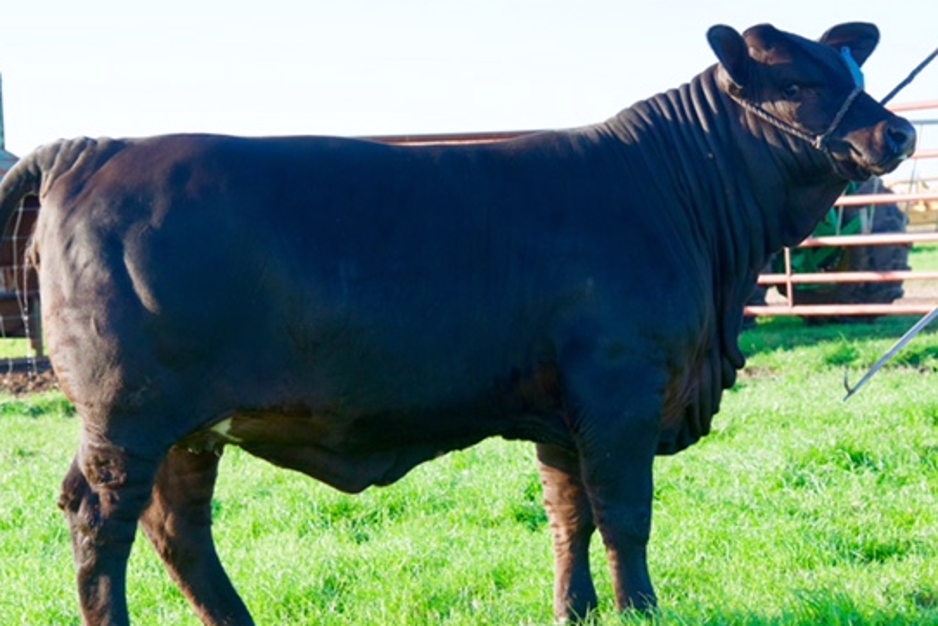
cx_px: 419
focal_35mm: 117
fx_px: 3050
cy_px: 316
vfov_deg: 11.7
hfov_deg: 17.5
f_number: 5.6
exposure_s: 1/1600
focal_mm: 66
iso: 1250
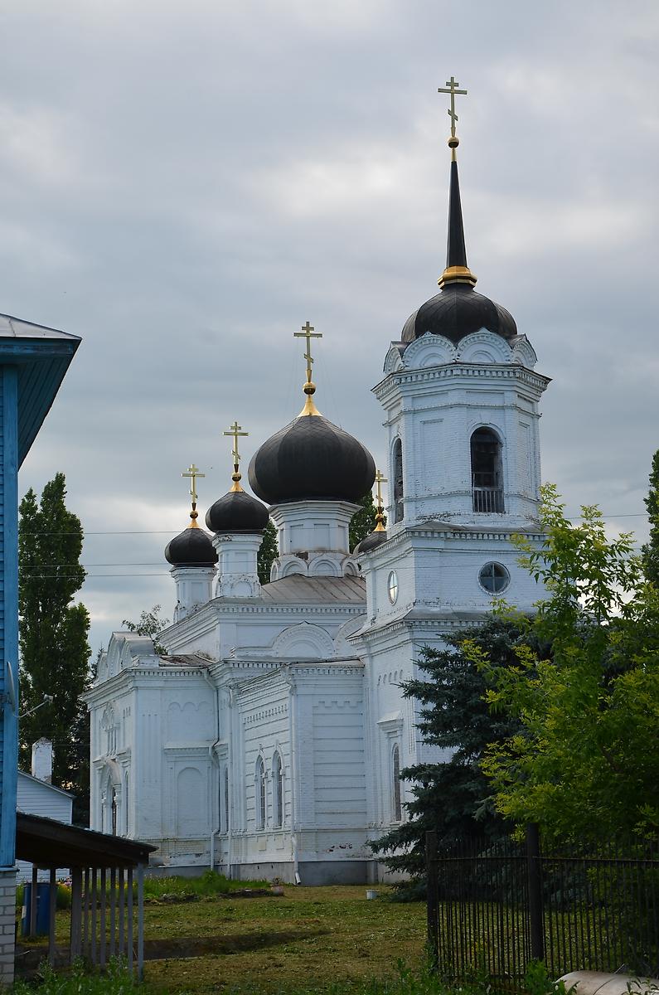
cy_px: 498
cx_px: 330
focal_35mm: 72
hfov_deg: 18.8
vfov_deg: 28.1
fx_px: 1985
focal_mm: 48
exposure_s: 1/250
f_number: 8
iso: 125
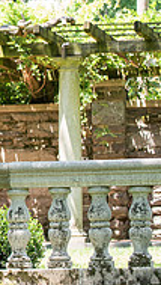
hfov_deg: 4.6
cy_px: 72
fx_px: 1986
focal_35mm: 263
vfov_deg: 8.2
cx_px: -141
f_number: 4
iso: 800
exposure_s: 1/640
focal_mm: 82
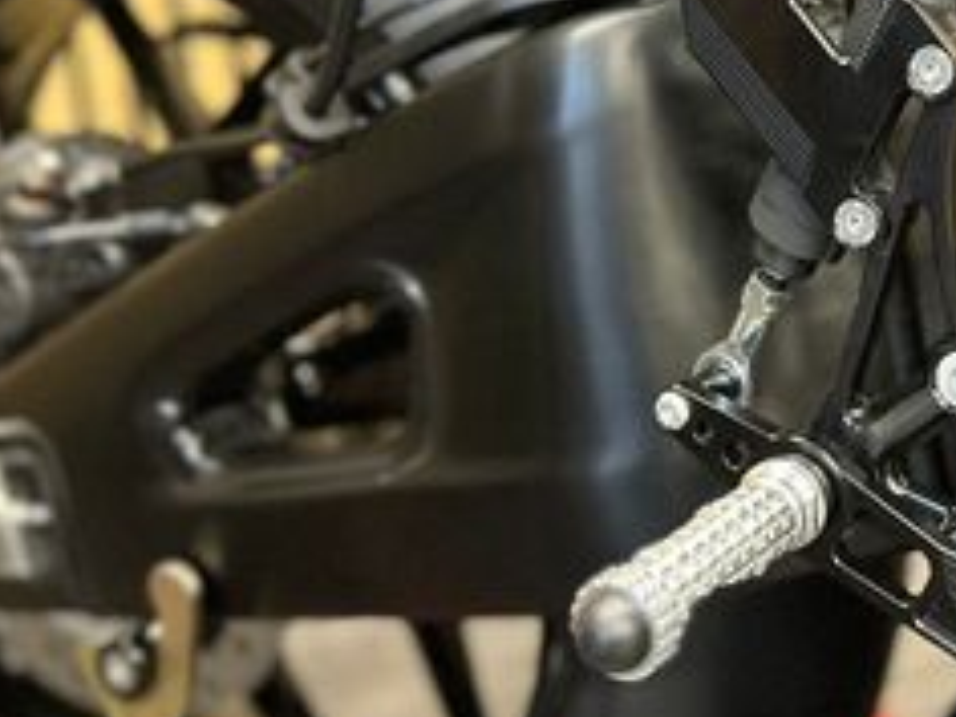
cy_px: 259
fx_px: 1795
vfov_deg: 22.5
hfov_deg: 28.5
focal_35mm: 65
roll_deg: +4.0
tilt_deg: -12.1
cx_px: 891
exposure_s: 1/50
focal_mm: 6.86
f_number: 1.78
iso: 800
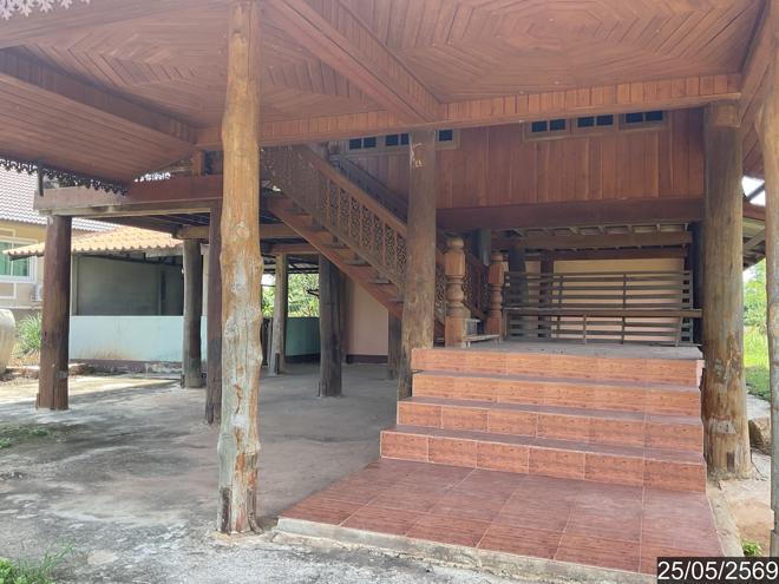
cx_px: 390
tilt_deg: +3.4
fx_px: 653
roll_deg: +0.4
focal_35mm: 29
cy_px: 292
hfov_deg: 61.7
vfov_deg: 48.2
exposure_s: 1/183
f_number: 1.8
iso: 16
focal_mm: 3
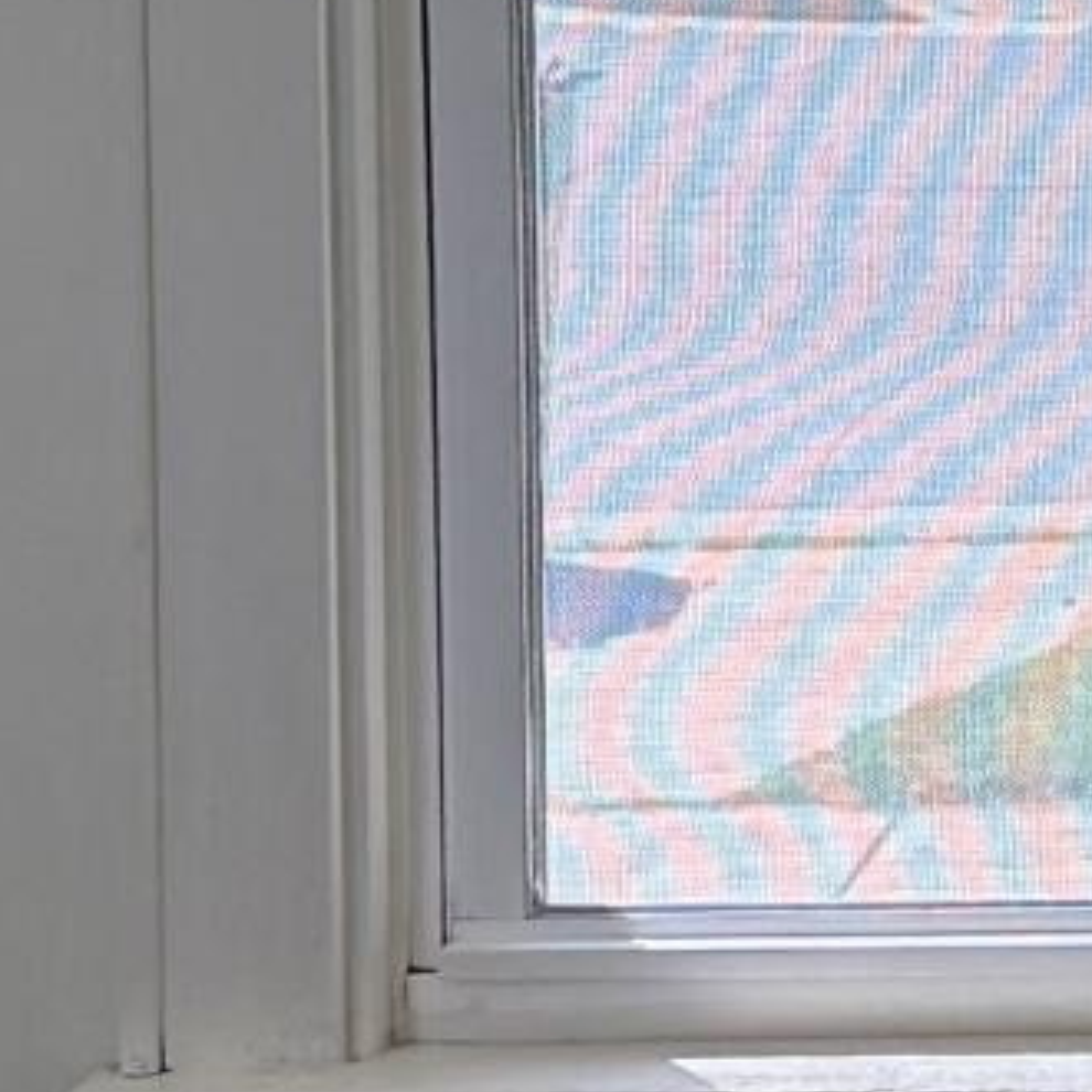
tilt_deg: -3.7
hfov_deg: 8.6
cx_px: 2177
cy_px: -457
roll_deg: +0.3
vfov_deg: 8.9
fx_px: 6888
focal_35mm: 193
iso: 100
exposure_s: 1/491
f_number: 1.78
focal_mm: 6.76
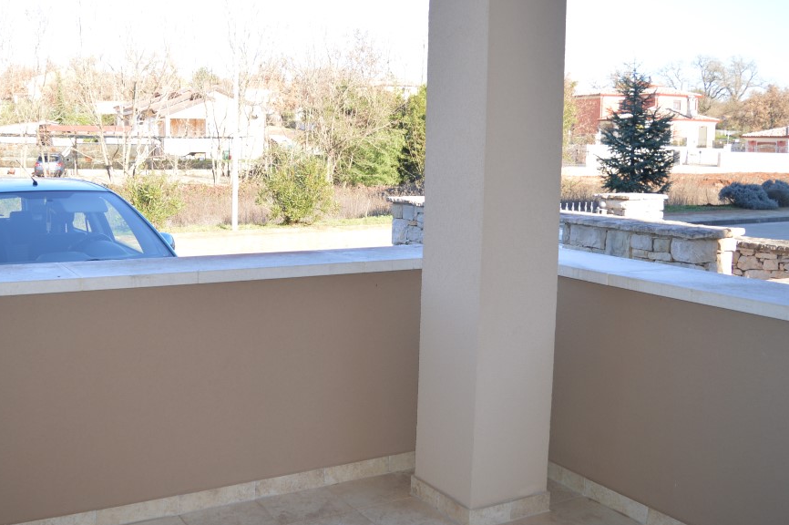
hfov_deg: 52.7
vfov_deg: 36.7
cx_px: 310
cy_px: 218
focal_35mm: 36
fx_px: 788
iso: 100
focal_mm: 18
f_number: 4
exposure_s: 1/200
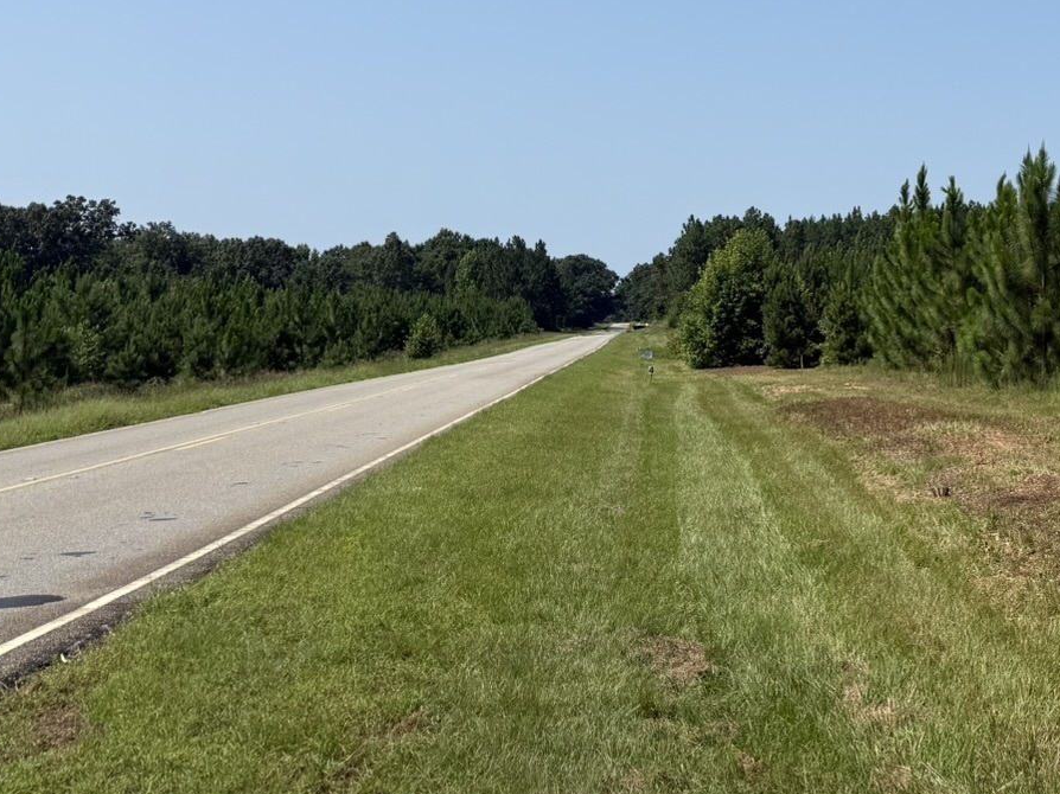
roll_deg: +0.6
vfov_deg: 25.9
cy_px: 128
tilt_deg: +5.2
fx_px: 1684
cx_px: 1161
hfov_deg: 31.2
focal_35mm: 55
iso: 80
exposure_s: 1/5714
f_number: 1.78
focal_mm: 6.76
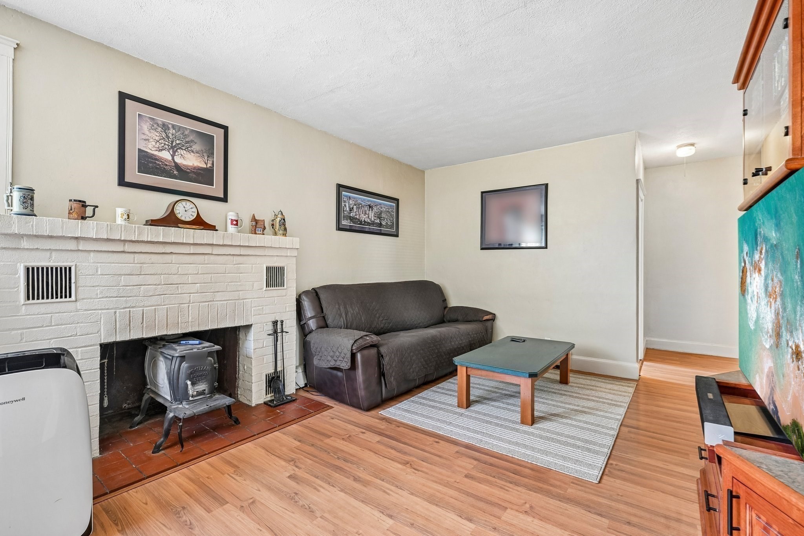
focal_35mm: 16
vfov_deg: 73.7
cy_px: 268
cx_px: 402
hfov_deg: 96.7
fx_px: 357
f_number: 8
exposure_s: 1/8
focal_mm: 16
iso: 400
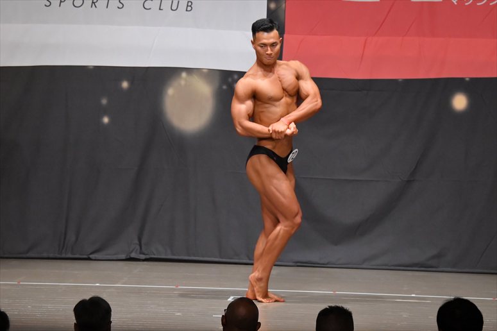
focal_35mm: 202
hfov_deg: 10.2
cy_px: 166
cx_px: 248
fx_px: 2787
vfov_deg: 6.8
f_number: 5.6
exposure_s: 1/400
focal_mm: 135
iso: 6400
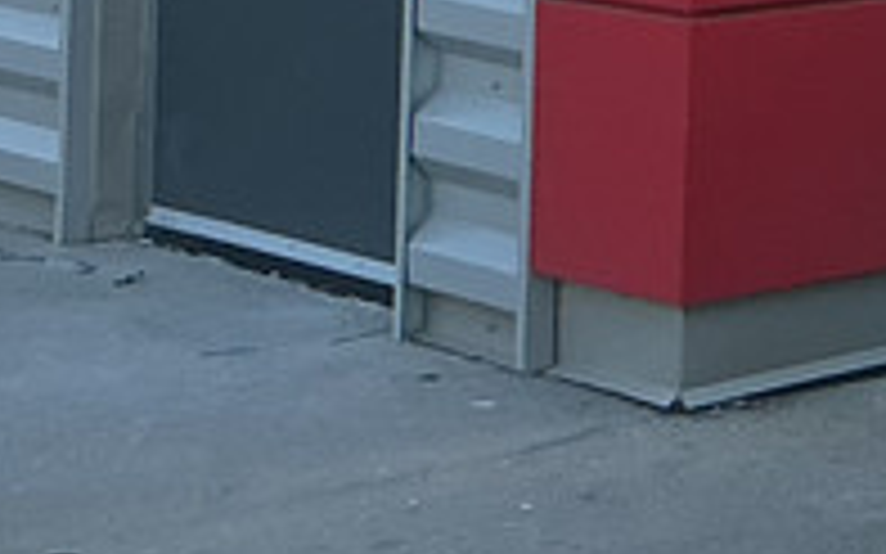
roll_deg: -1.1
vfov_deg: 7.8
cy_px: -644
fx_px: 3862
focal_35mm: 160
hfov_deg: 11.2
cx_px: 2051
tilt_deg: +3.1
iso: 25
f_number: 1.8
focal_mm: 3
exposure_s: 1/929
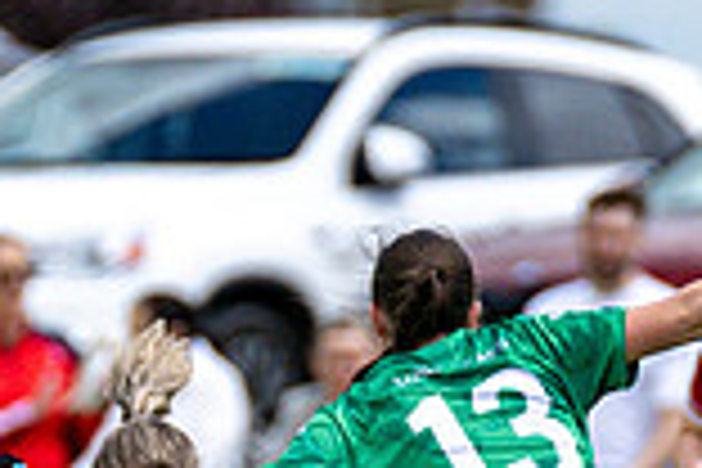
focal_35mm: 1914
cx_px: 186
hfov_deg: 1.1
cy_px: 975
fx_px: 37320
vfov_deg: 0.7
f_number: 2.8
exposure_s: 1/6400
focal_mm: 300
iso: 250
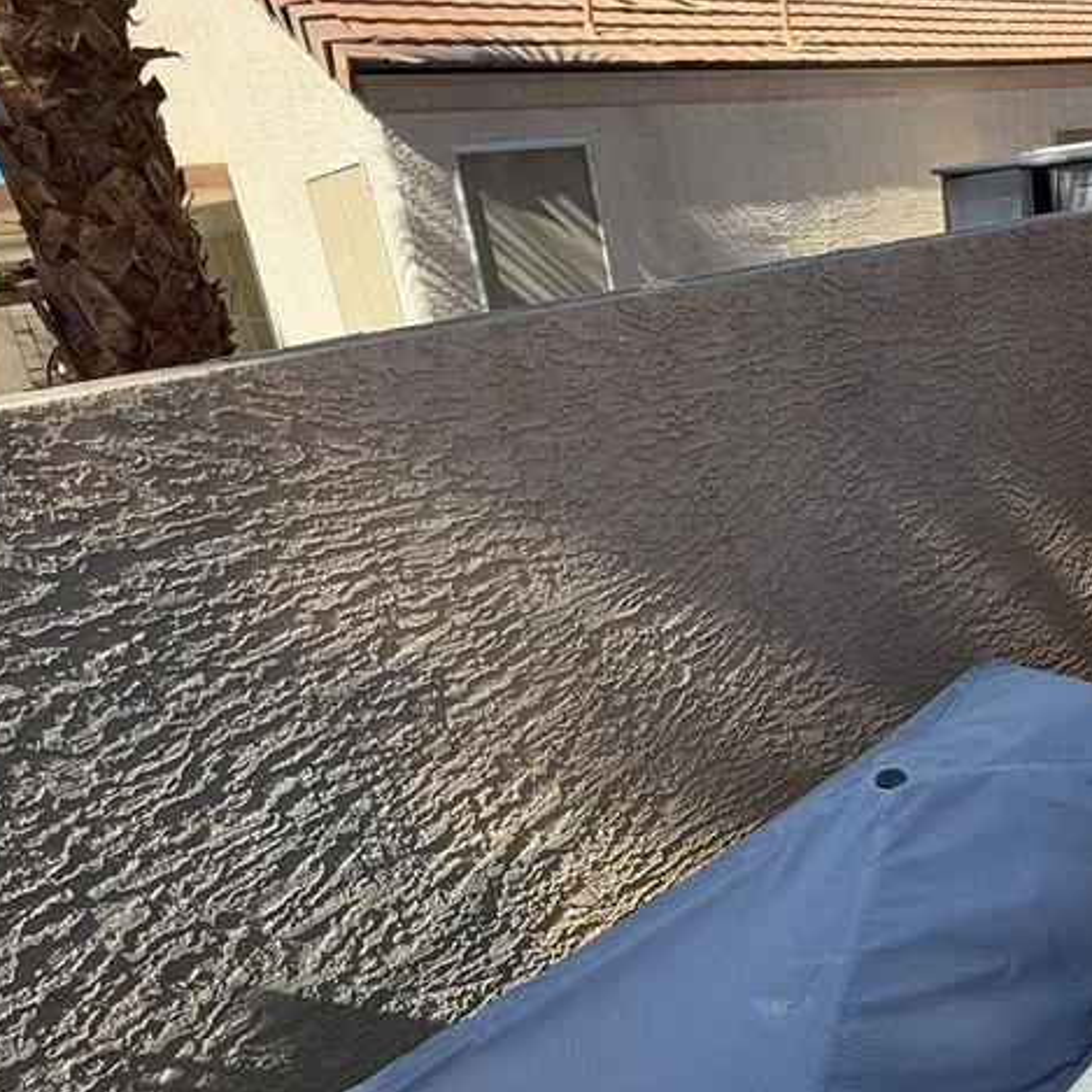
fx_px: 964
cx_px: 861
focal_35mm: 27
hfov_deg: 55.2
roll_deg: +7.8
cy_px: 461
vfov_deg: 58.8
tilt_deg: -15.6
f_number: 2.2
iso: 64
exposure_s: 1/876
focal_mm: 2.22
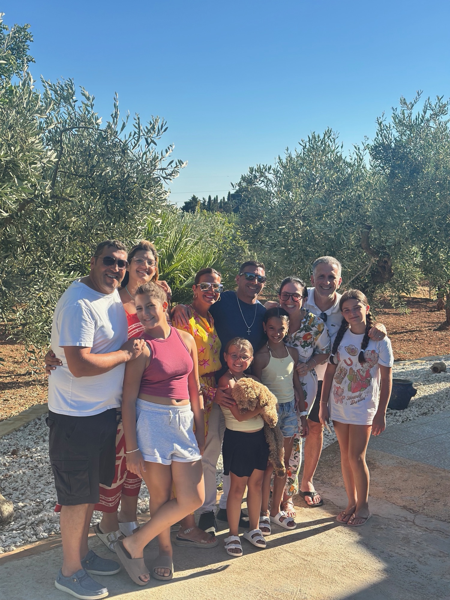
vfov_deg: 39.7
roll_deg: -1.3
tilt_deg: -5.0
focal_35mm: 48
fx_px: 832
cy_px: 300
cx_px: 225
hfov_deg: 30.3
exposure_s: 1/2732
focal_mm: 6.86
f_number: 1.78
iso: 80
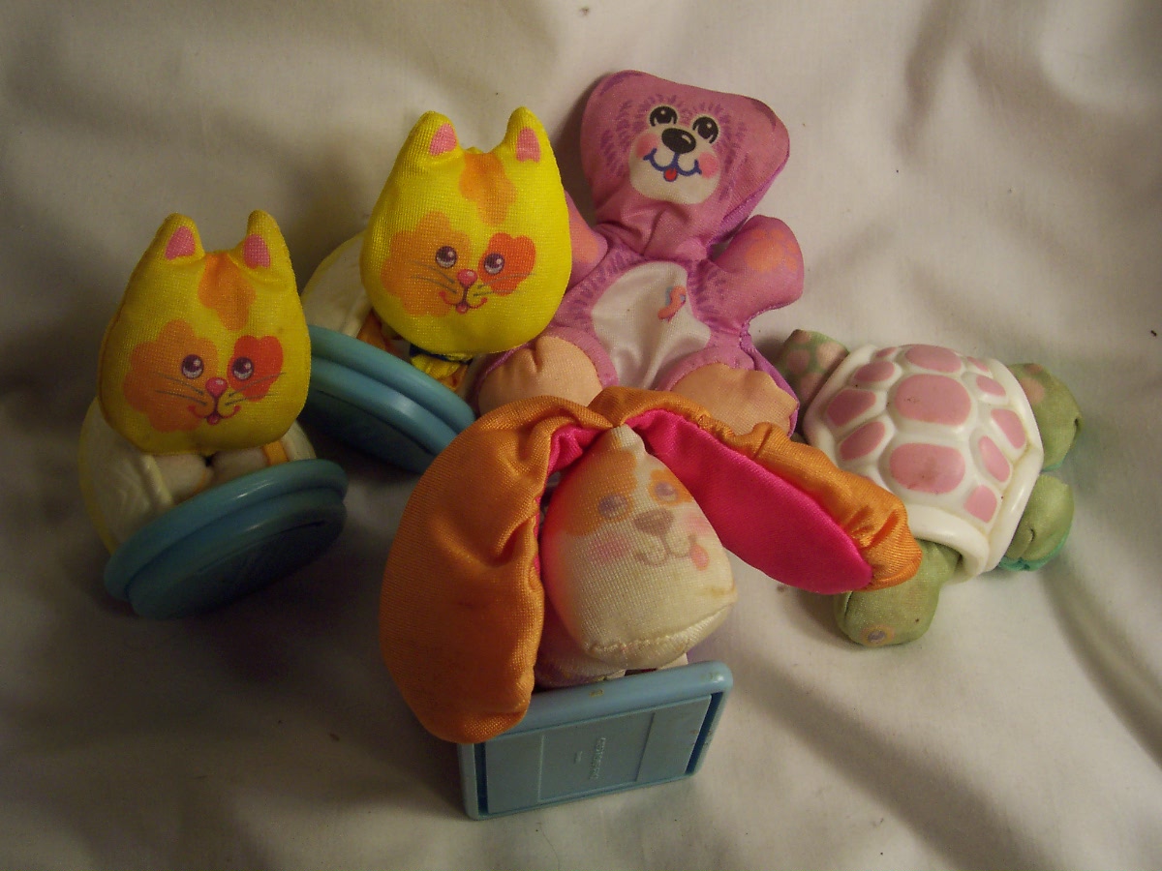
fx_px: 1242
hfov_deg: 50.1
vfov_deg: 38.7
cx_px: 581
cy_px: 436
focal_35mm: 37
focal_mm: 5.6
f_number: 2.8
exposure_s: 1/250
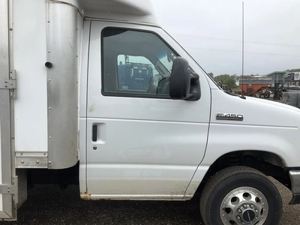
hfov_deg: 61.7
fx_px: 251
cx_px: 150
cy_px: 112
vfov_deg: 48.2
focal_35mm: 29
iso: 25
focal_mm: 3
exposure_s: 1/1221
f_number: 1.8
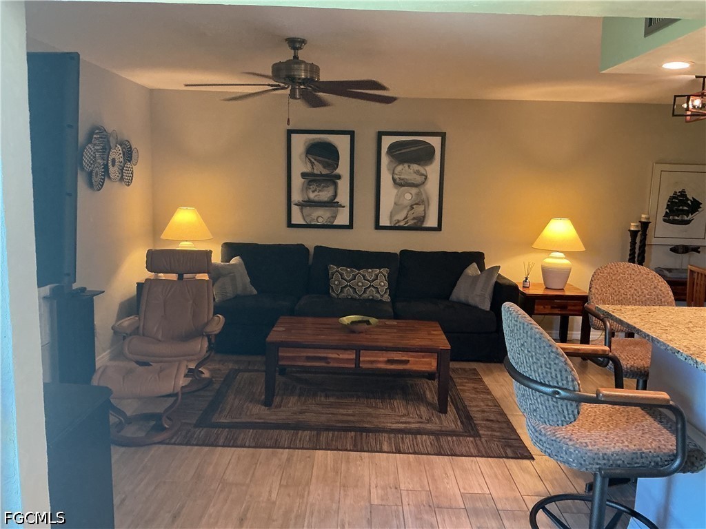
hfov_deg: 61.7
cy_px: 264
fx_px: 591
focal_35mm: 29
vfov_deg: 48.2
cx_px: 353
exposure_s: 1/60
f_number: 1.8
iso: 200
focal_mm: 3
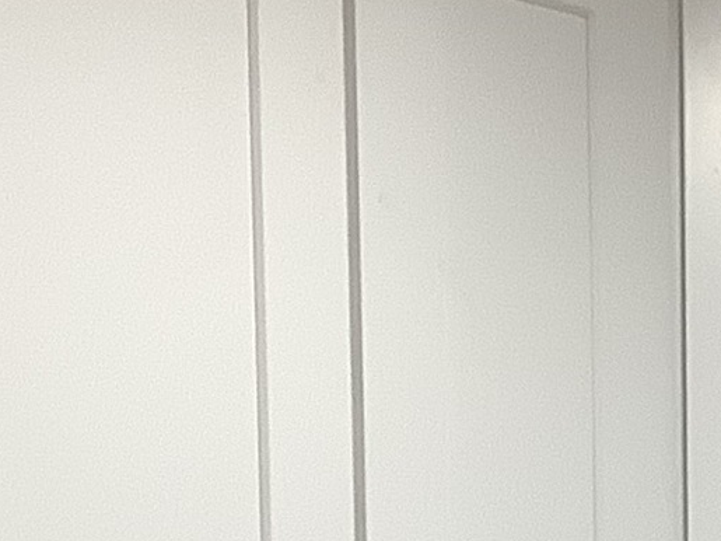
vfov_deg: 7.3
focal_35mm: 185
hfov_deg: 10.7
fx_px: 3852
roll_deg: +1.1
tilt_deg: -5.3
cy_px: 1453
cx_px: 451
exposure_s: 1/60
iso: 100
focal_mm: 3.3
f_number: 2.4
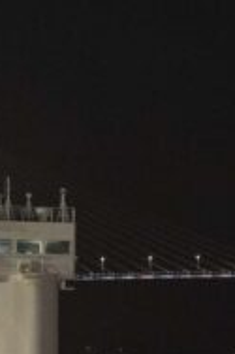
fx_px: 2570
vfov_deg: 7.9
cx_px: 348
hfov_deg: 5.2
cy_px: 251
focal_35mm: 262
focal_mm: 48
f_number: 5.6
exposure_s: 1/50
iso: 12800
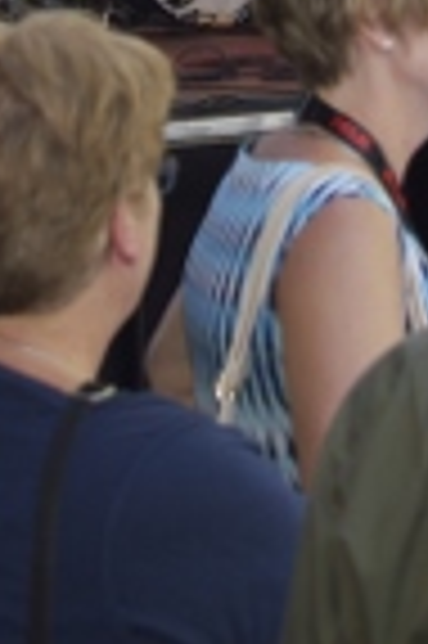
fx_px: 3235
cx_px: 536
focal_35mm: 181
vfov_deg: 10.8
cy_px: -432
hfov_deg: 7.5
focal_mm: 24
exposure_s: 1/200
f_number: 3.5
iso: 100
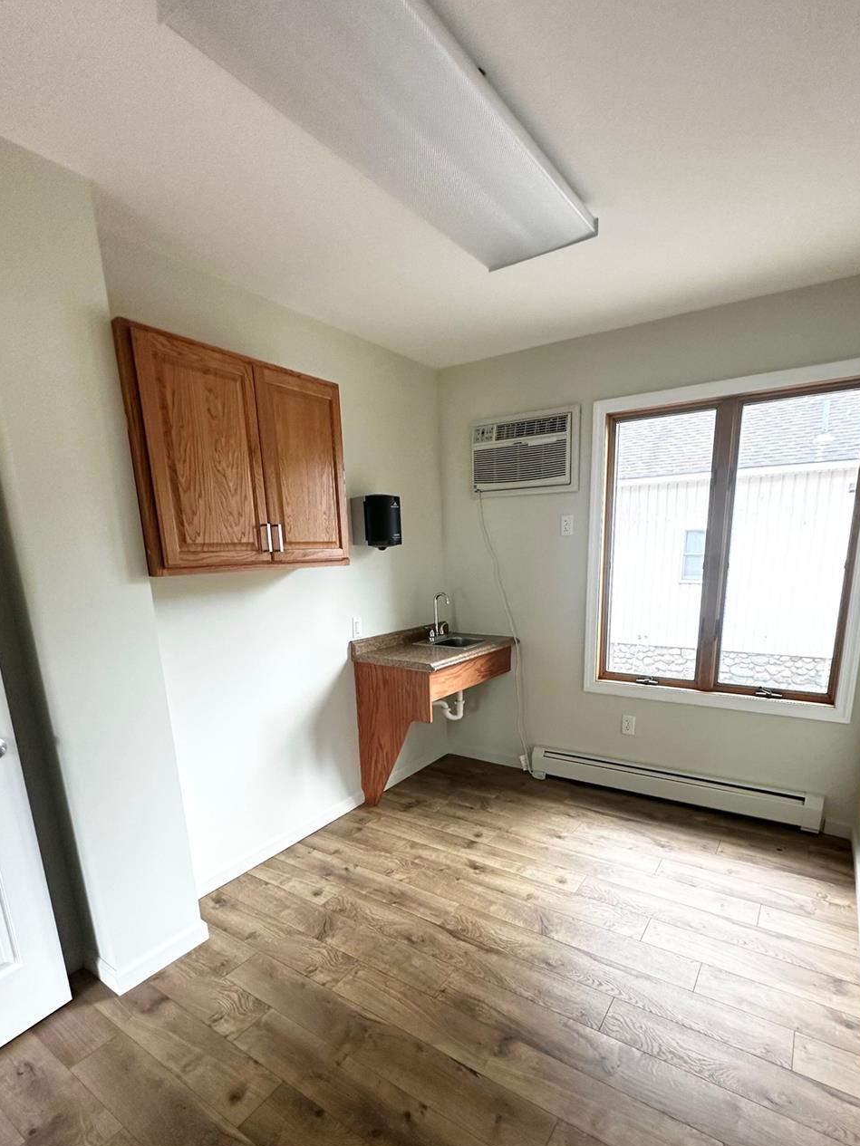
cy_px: 680
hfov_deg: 74.7
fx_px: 563
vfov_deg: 90.0
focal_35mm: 17
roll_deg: +0.7
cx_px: 448
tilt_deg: -14.0
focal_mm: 2.22
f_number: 2.2
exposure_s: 1/99
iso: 250
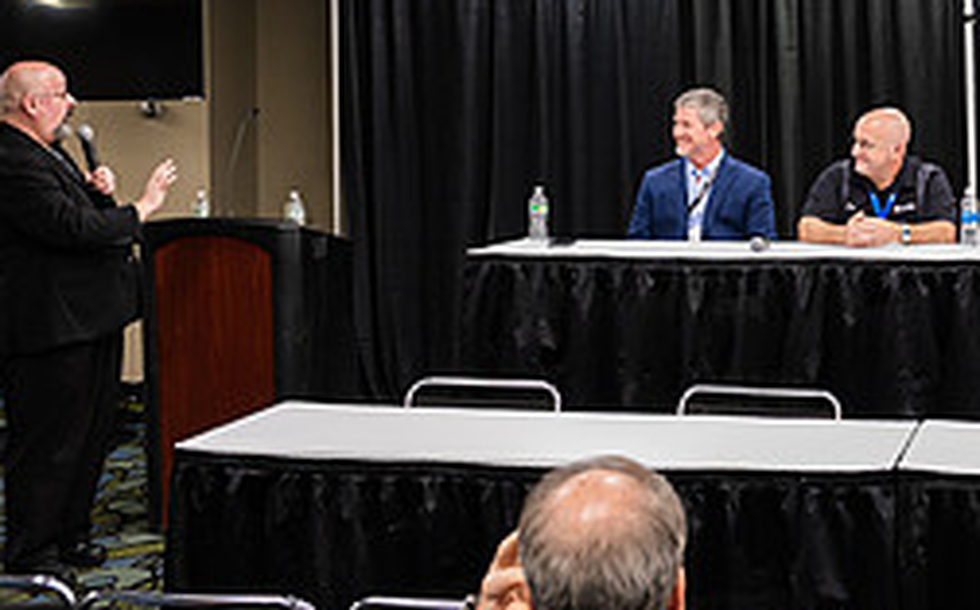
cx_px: 813
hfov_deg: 28.3
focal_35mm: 71
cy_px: 82
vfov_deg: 18.1
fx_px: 1895
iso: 1600
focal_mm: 29.5
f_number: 4
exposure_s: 1/200
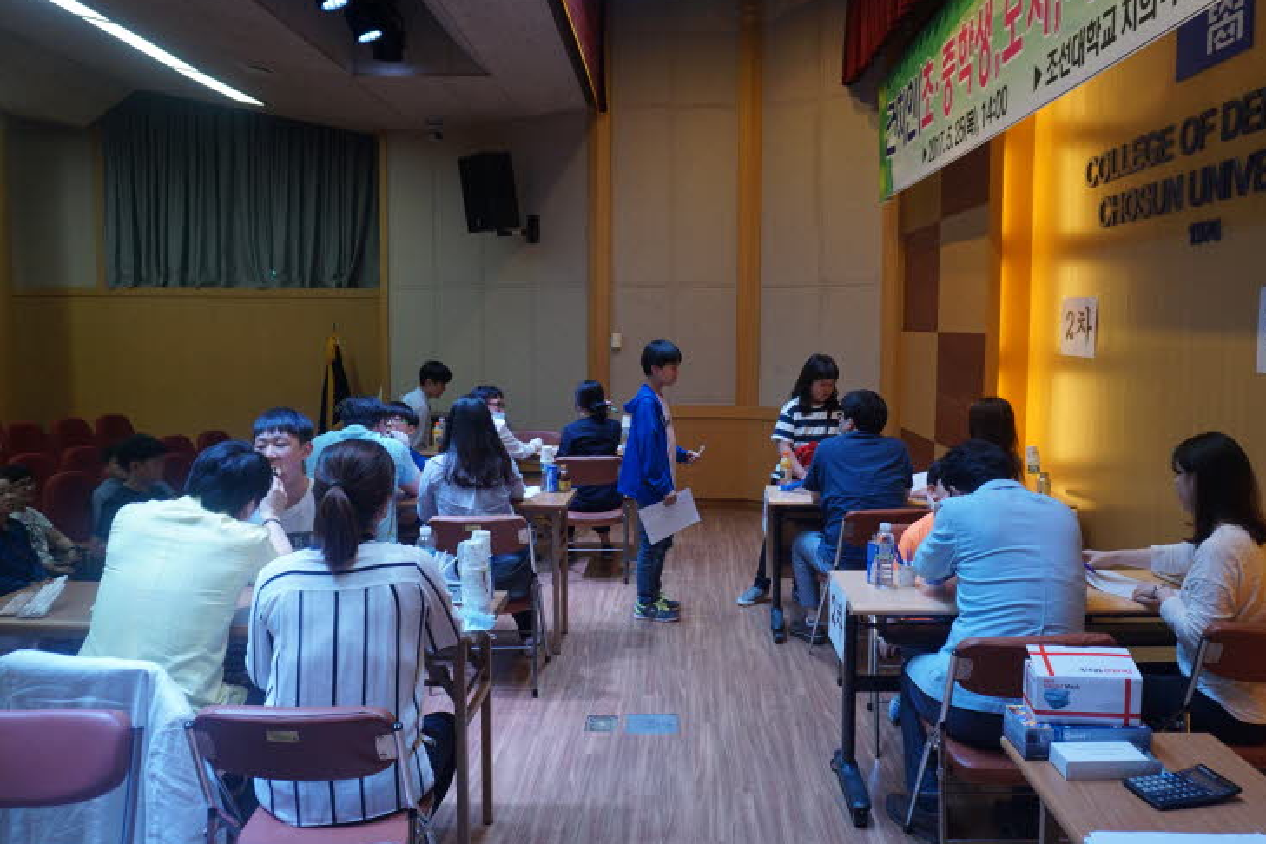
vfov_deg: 46.4
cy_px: 412
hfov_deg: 65.4
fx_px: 985
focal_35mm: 28
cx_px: 681
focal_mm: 16
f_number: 4
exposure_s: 1/160
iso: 400
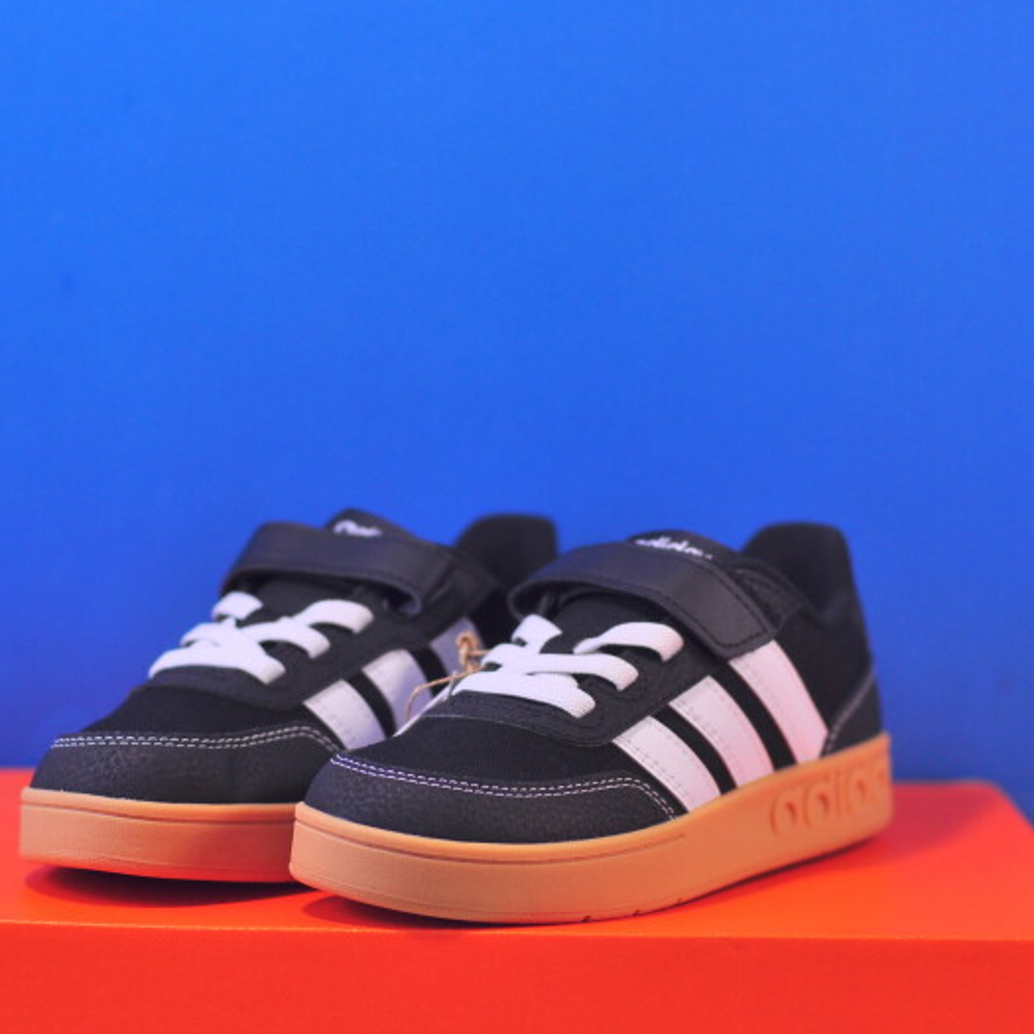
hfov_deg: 17.9
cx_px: 486
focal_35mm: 97
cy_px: 519
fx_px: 3278
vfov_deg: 17.9
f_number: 2.5
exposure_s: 1/320
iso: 250
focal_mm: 50
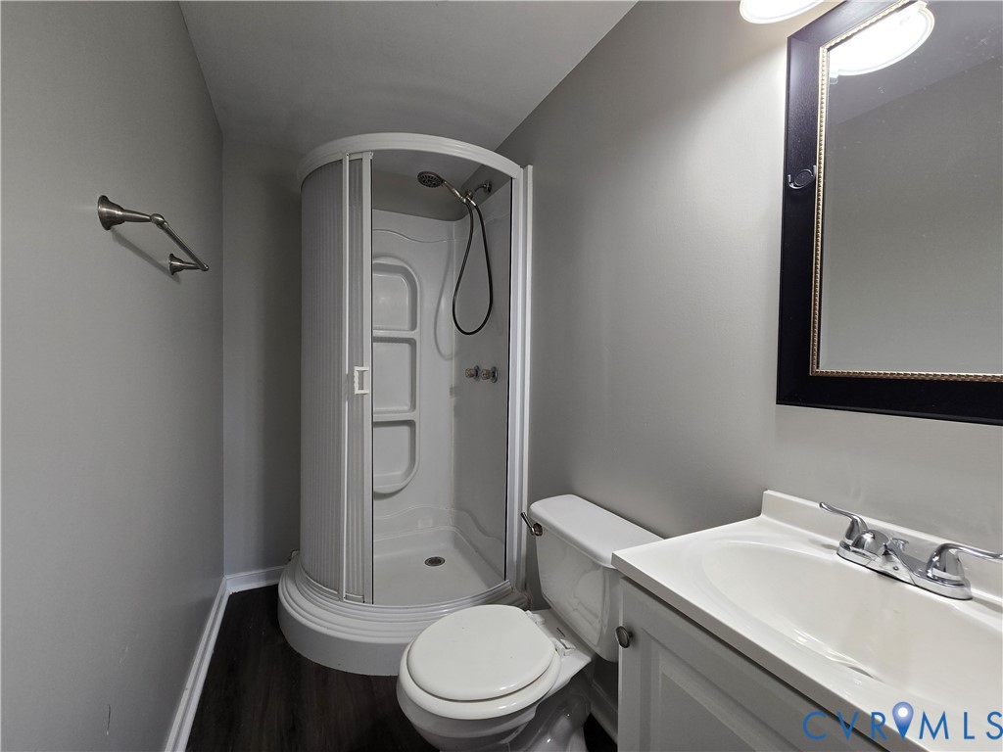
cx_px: 502
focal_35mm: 13
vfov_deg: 89.9
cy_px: 376
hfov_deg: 106.2
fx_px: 377
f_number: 2.2
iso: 50
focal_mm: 2.2
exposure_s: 1/60
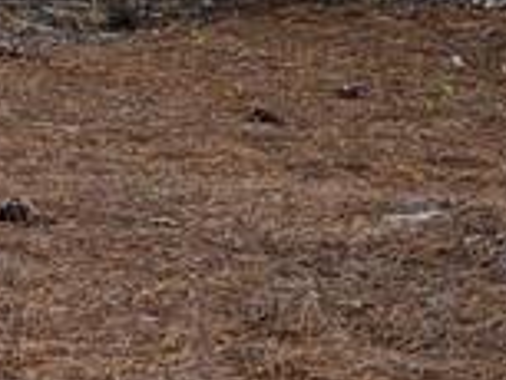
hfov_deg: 10.0
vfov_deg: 8.1
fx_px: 2545
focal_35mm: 174
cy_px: -433
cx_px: -688
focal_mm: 5.4
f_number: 1.8
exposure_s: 1/686
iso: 40
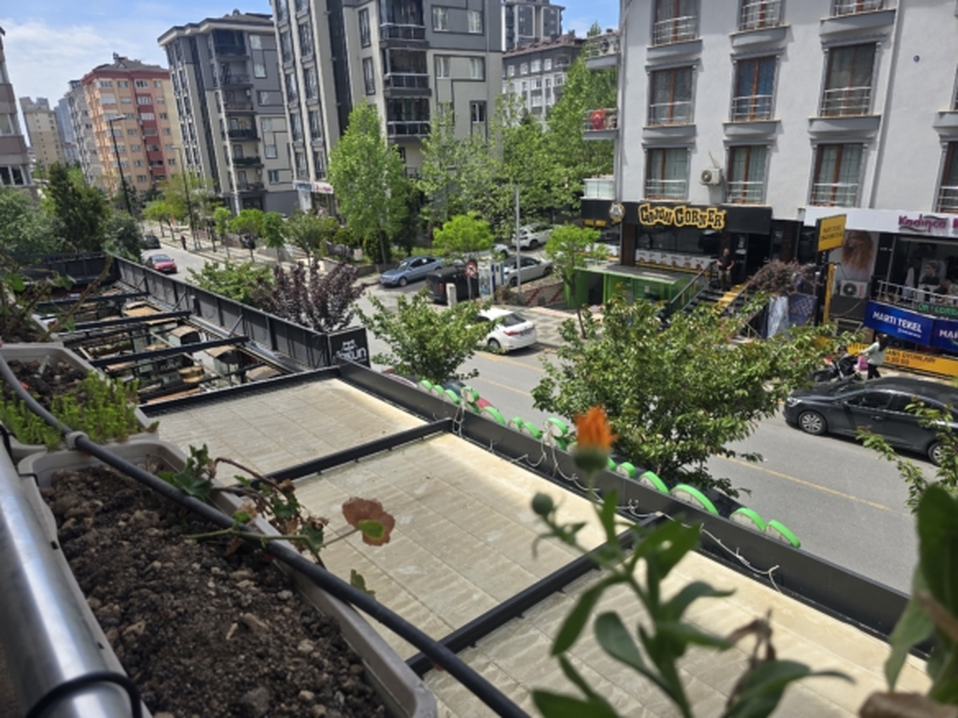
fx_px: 637
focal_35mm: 23
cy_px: 359
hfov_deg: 73.9
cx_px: 479
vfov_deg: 58.9
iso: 12
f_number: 1.7
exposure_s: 1/572
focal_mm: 6.3
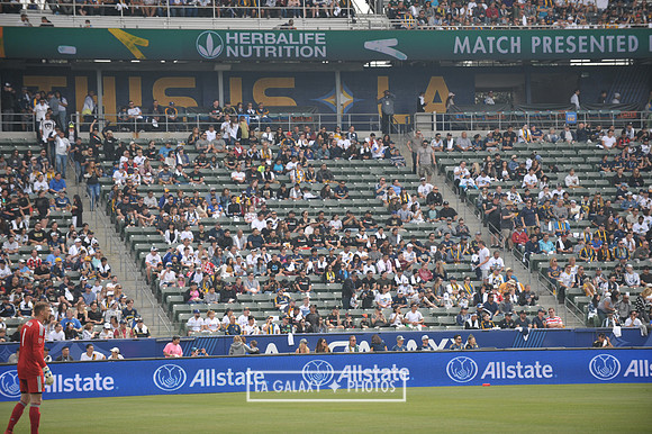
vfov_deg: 8.6
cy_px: 217
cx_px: 326
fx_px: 2896
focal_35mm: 160
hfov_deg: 12.8
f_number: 3.5
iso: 320
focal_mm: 160
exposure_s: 1/2500
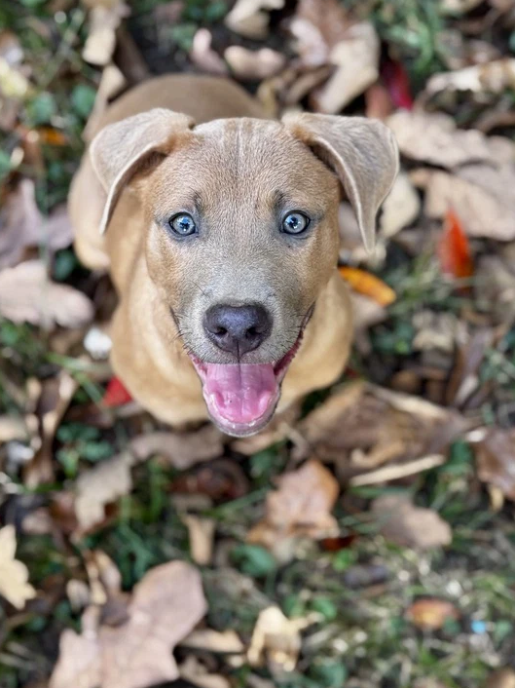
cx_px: 211
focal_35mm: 68
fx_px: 1350
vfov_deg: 28.5
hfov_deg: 21.6
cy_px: 277
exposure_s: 1/116
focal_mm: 6.76
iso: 100
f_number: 1.78
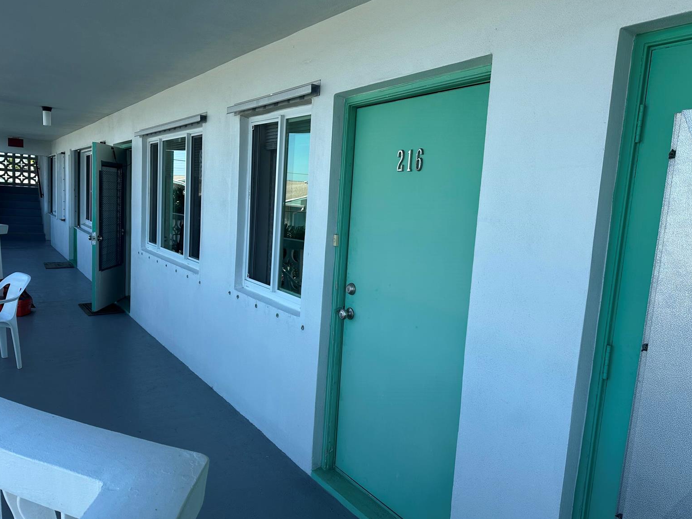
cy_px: 261
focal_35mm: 25
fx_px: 500
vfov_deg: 54.9
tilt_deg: -6.4
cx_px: 333
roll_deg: -4.0
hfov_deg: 69.4
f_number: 1.78
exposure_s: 1/1198
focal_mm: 6.86
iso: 80
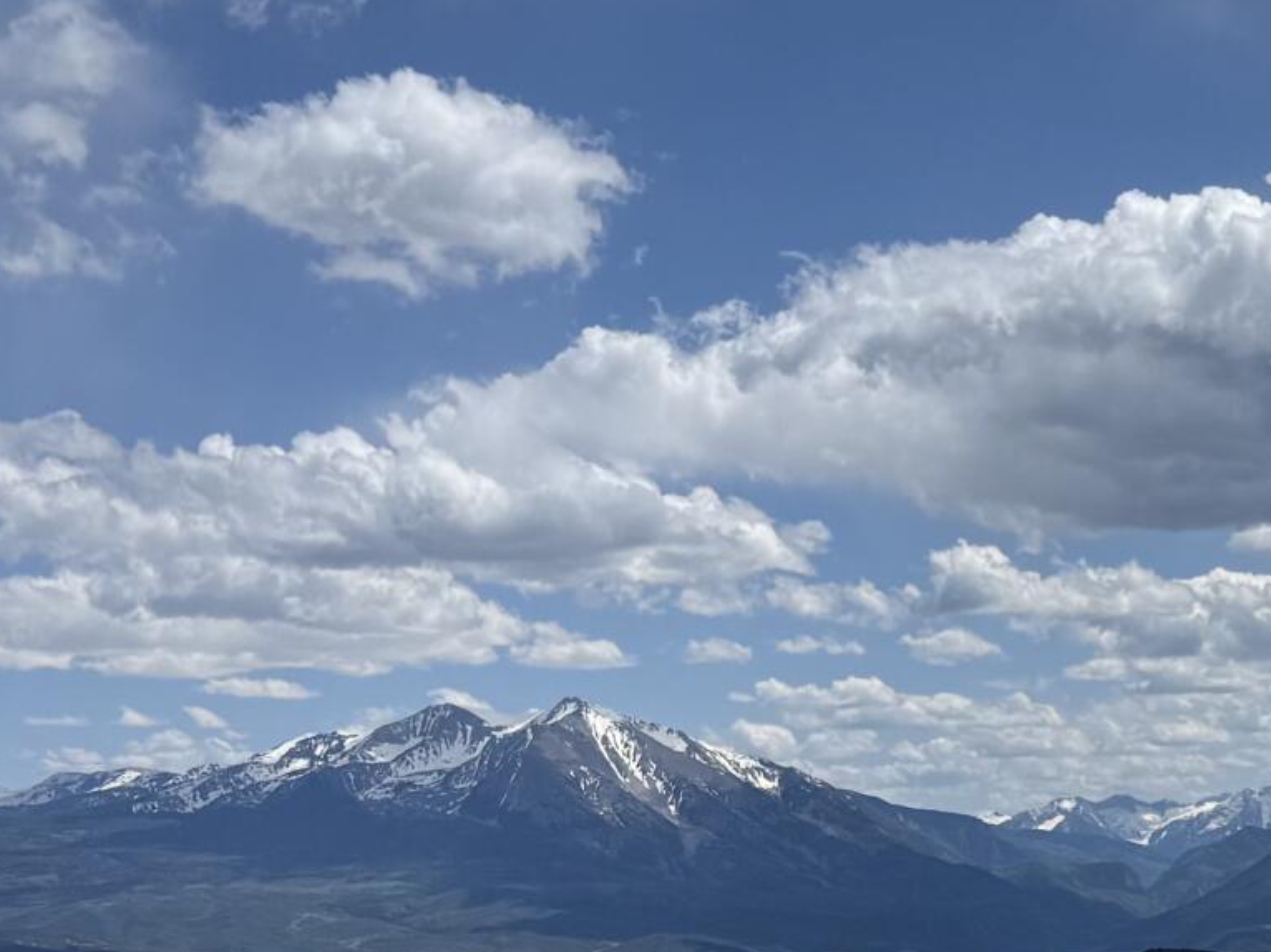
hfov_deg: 20.6
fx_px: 3450
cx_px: 1034
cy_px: 982
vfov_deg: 15.4
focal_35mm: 94
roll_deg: +1.5
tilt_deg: -2.2
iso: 80
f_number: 1.78
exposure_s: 1/10309
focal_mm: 6.76
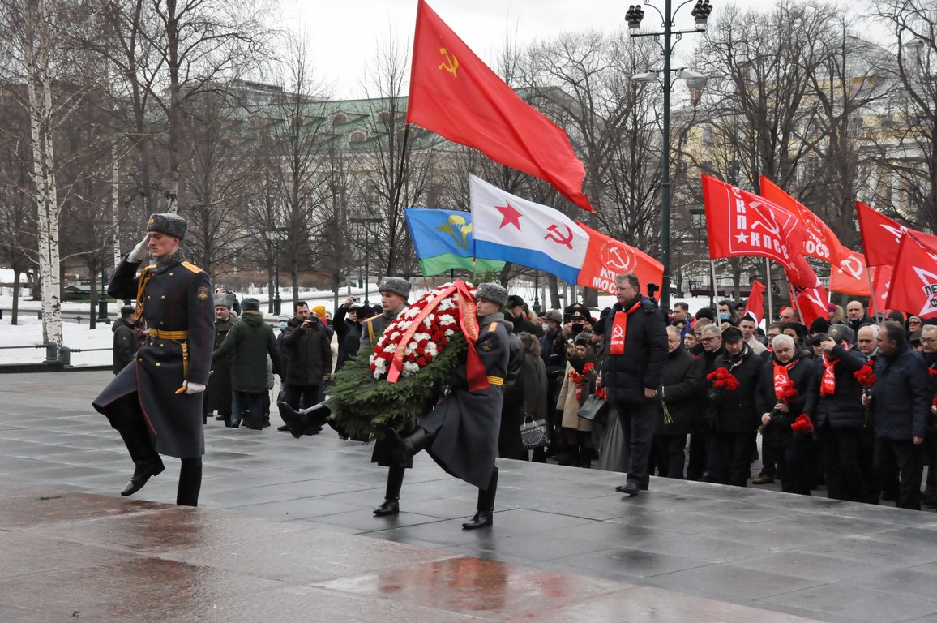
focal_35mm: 66
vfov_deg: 20.6
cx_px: 468
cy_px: 312
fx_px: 1716
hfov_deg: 30.5
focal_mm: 44
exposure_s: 1/320
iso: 3200
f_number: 9
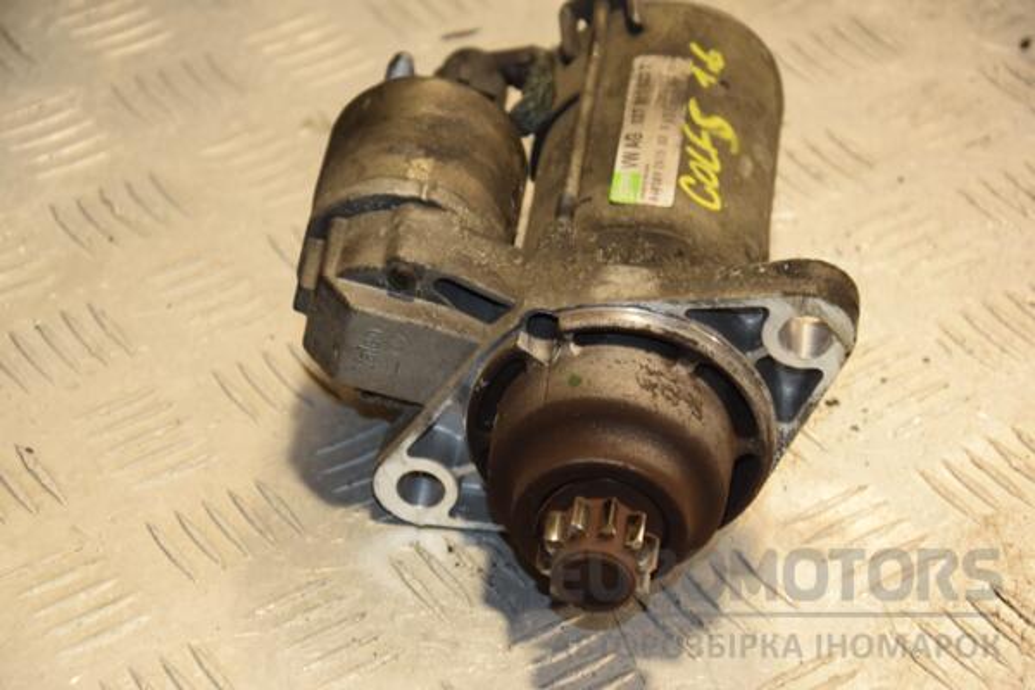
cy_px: 345
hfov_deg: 17.1
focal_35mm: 120
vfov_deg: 11.4
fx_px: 3450
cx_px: 518
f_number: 5.3
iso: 800
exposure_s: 1/125
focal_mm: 80
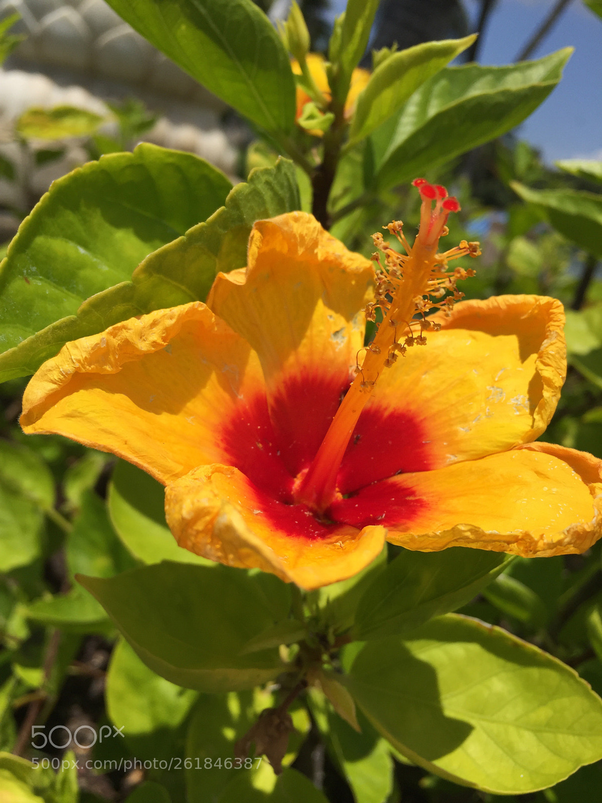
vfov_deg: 61.7
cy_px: 402
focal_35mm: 29
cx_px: 301
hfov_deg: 48.2
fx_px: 672
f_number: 2.2
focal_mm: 4.15
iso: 32
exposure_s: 1/3597
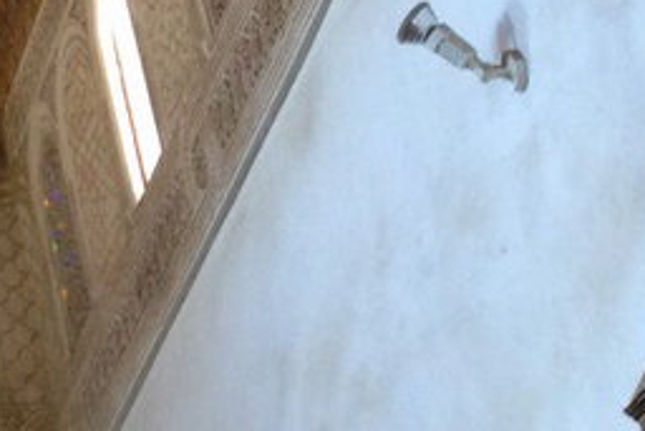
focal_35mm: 161
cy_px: -592
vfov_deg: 7.9
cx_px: -718
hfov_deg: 11.3
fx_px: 2886
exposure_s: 1/20
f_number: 2.4
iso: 125
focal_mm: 4.12
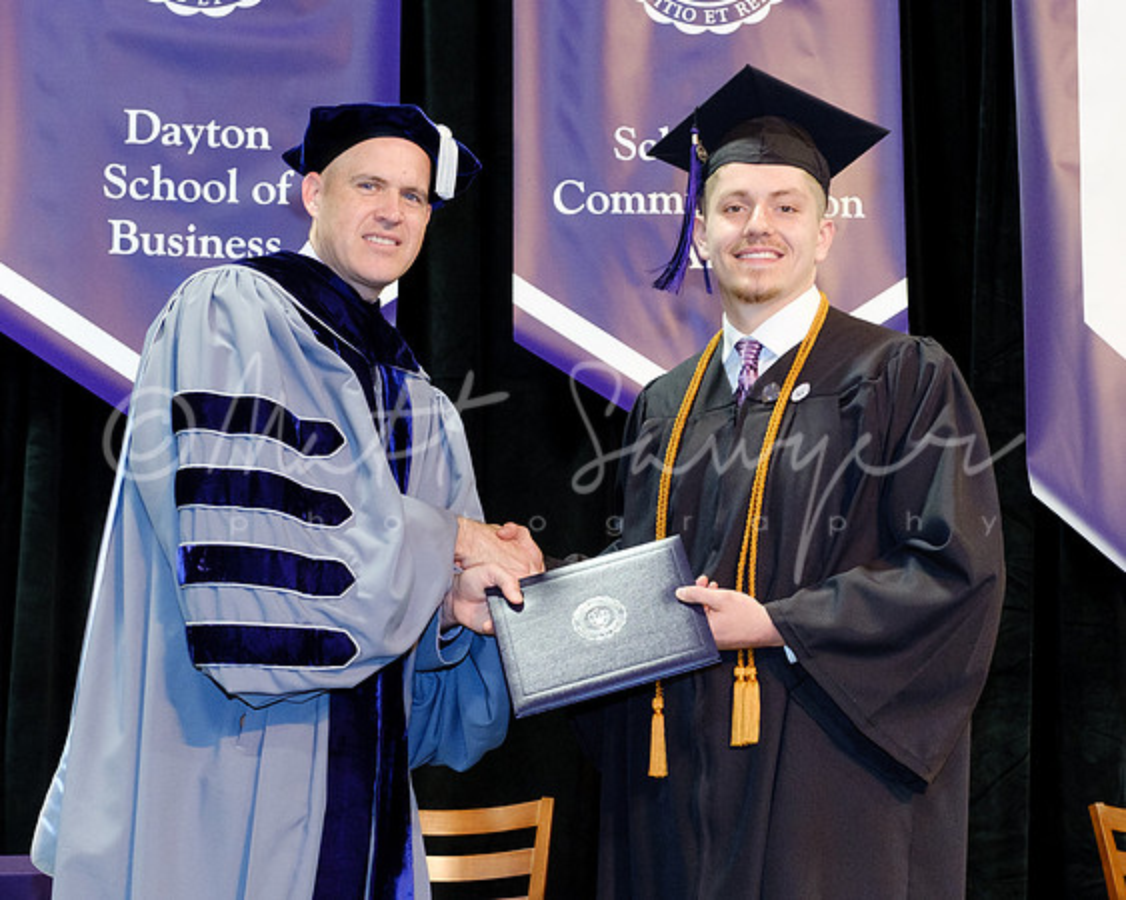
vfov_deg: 22.6
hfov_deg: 28.0
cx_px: 556
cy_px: 512
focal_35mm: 68
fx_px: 2254
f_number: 4
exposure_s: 1/125
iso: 1600
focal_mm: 27.4
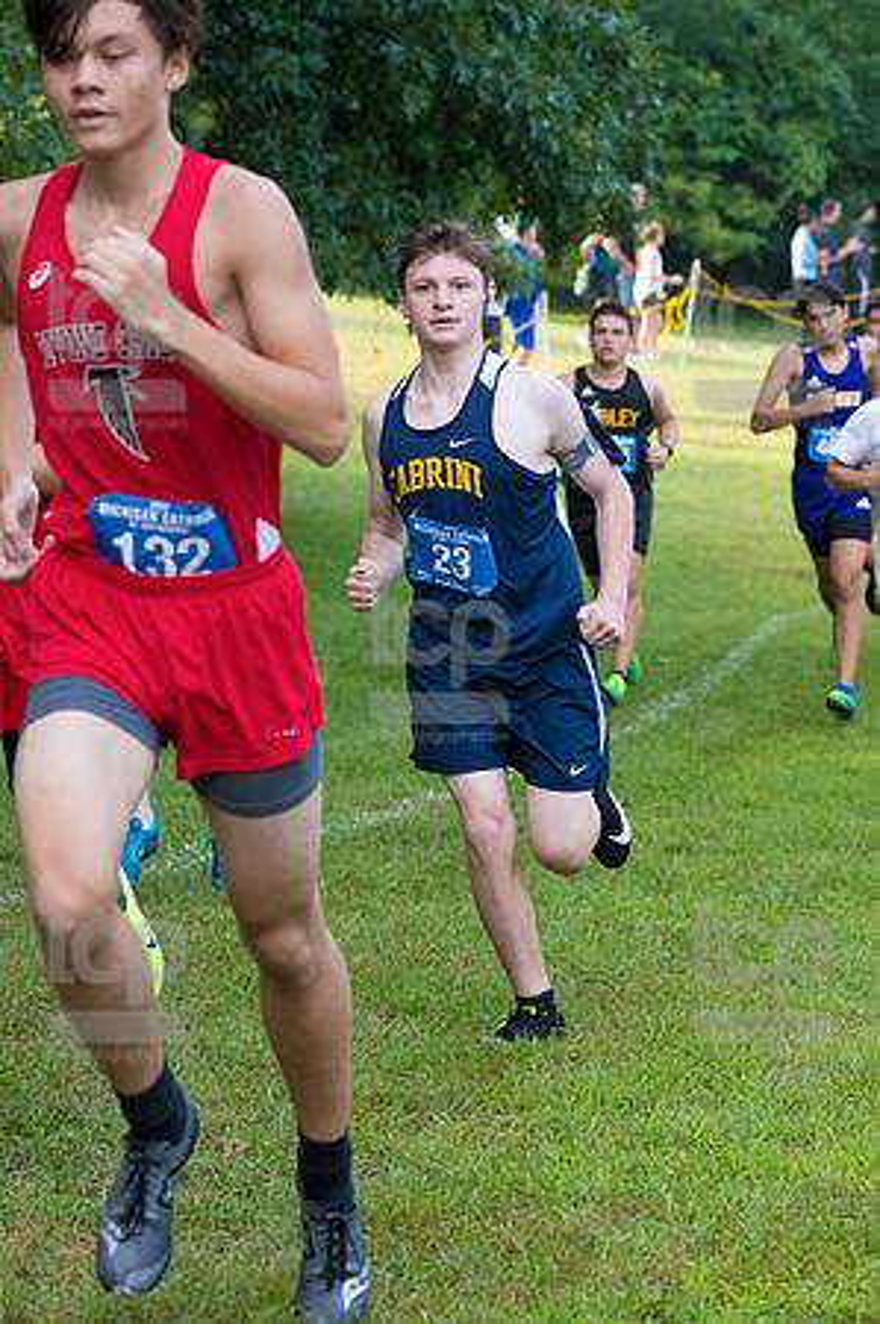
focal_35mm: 142
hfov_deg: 9.6
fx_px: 5218
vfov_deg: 14.5
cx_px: 440
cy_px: 662
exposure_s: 1/1600
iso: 3200
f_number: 5
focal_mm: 95
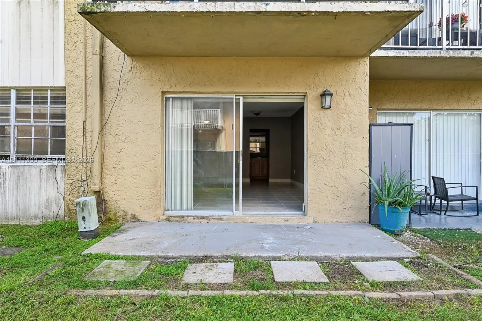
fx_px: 294
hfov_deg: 78.6
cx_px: 241
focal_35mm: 22
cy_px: 160
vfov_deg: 57.2
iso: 100
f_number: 8
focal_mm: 22
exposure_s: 1/30
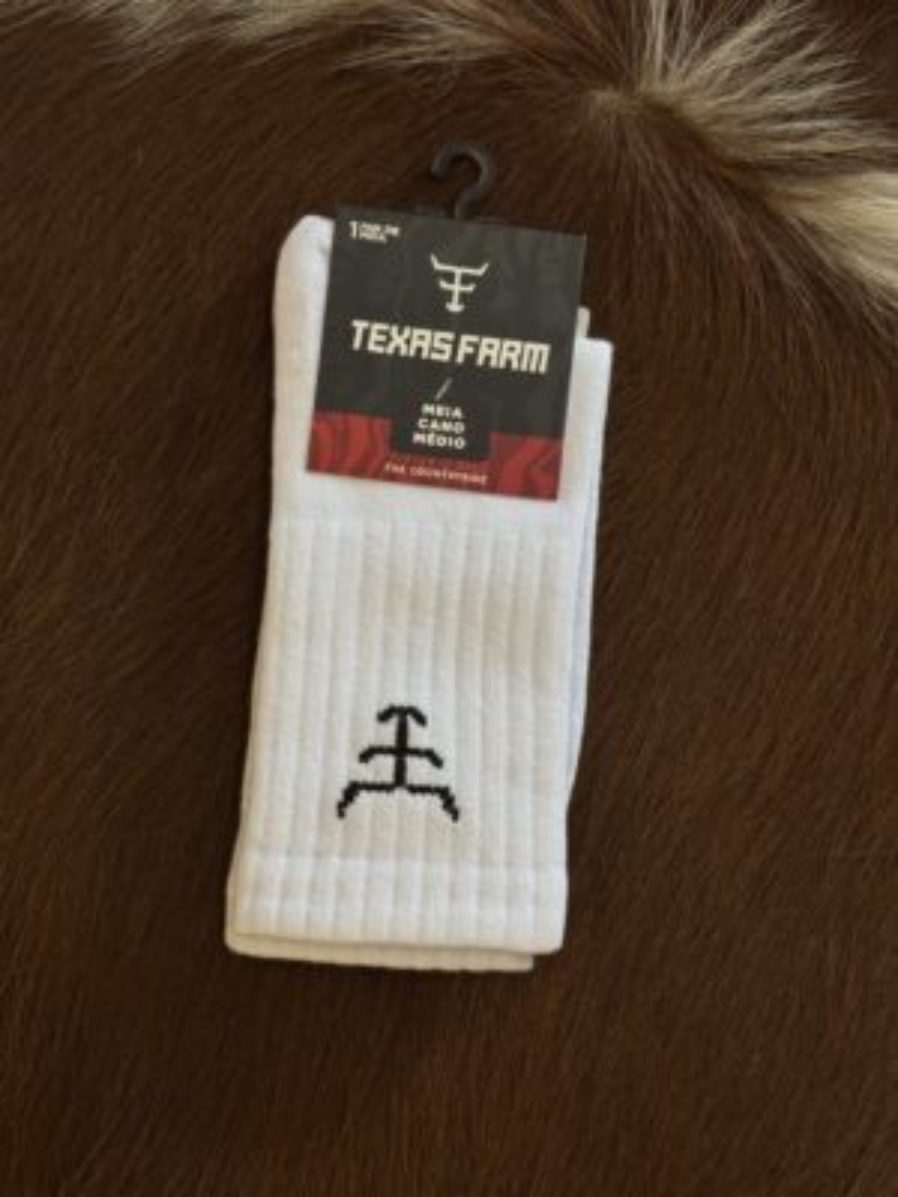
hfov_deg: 30.3
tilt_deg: -88.1
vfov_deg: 39.7
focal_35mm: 48
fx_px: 1660
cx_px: 449
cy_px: 598
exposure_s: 1/140
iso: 50
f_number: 1.78
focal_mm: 6.76
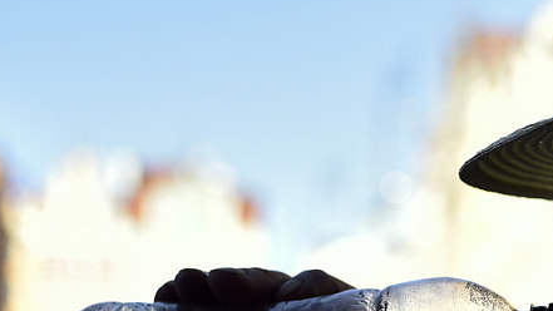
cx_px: 752
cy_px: 330
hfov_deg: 15.3
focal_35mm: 133
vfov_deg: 9.0
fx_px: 1950
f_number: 2.8
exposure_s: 1/2500
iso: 100
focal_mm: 35
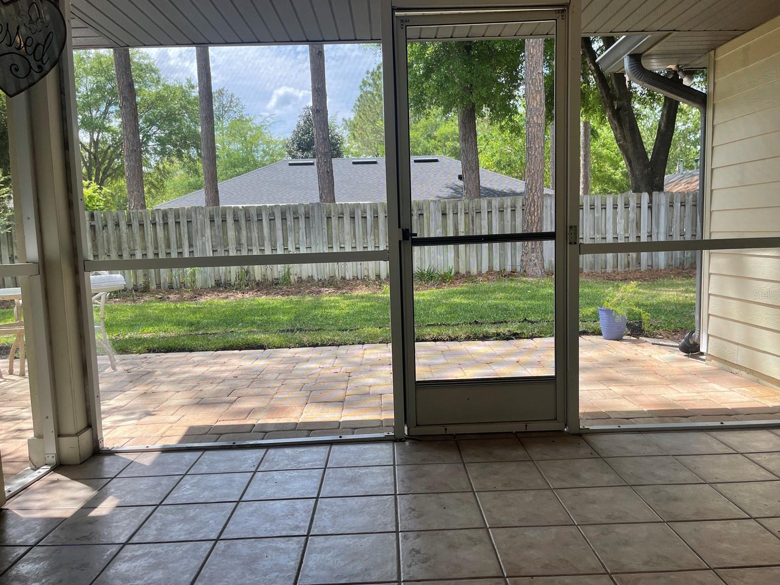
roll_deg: +1.5
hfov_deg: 65.3
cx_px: 396
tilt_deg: -7.5
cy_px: 294
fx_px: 608
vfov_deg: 51.4
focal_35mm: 27
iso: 32
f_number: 1.6
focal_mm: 5.1
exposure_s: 1/801
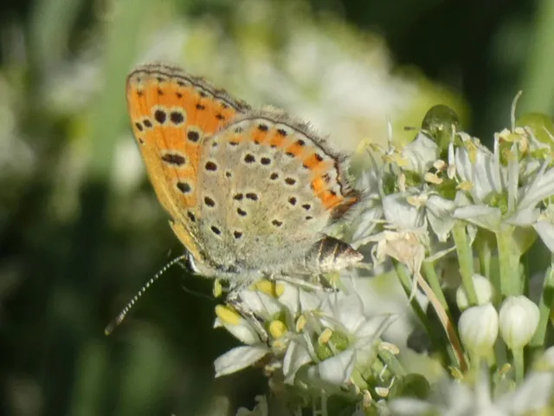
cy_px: 208
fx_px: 4657
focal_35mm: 291
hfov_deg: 6.8
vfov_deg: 5.1
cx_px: 277
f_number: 5.5
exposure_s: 1/200
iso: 80
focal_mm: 52.2
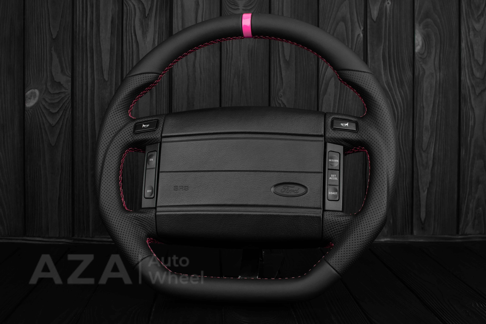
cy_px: 162
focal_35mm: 52
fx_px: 709
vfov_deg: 25.8
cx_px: 243
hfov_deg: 37.8
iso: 500
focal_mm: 35
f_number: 6.3
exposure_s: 1/125
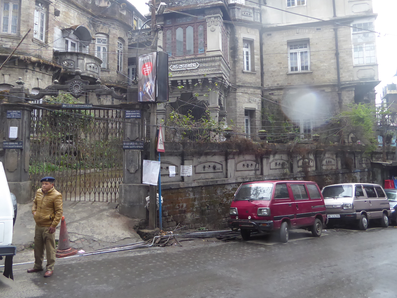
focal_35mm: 31
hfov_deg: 58.0
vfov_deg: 45.2
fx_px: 355
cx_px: 162
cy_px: 119
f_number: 3.3
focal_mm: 4.3
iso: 320
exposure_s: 1/60
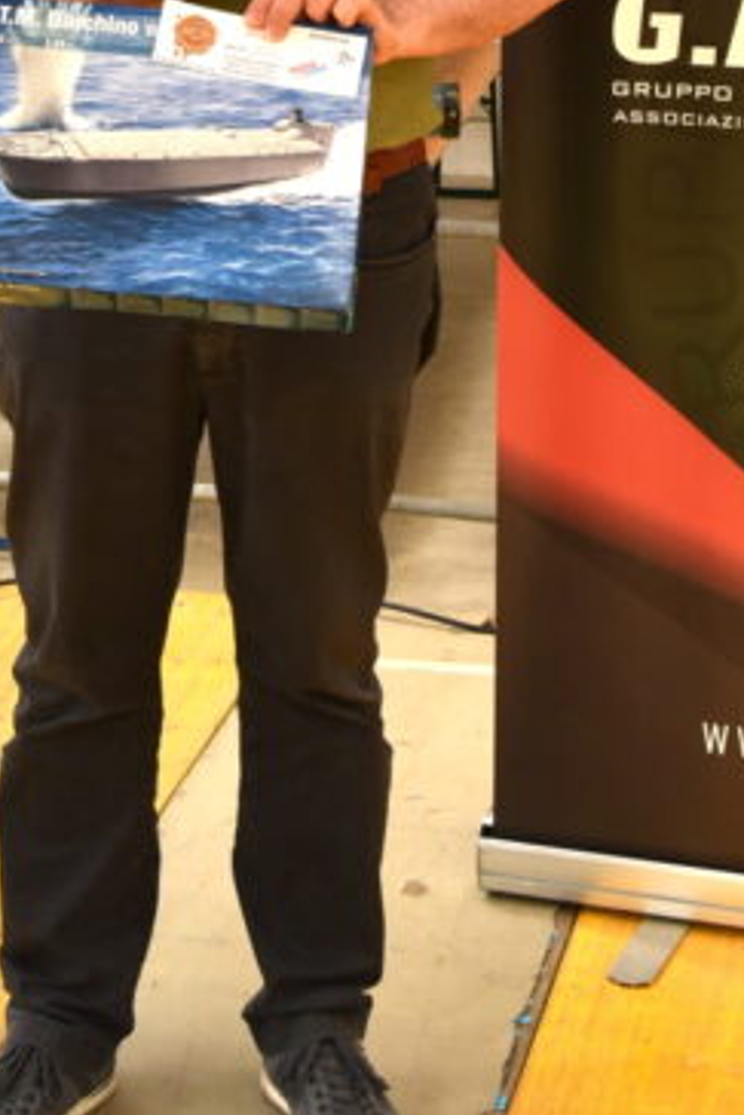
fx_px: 3314
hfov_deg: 12.8
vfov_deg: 18.2
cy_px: -202
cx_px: 352
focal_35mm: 107
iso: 640
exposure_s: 1/40
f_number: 8
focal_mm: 38
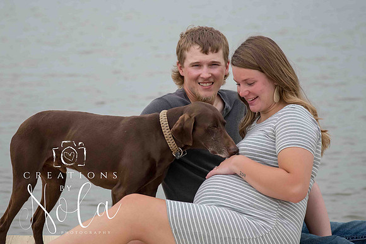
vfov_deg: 6.5
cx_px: 168
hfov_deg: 9.7
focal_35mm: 212
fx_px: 2153
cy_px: 112
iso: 400
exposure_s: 1/1000
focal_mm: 135
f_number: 7.1
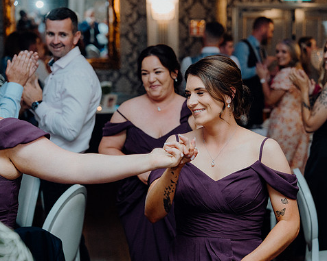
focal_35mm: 80
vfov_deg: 19.2
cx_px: 199
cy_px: 130
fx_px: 774
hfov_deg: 23.8
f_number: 3.5
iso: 2500
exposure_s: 1/160
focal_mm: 70
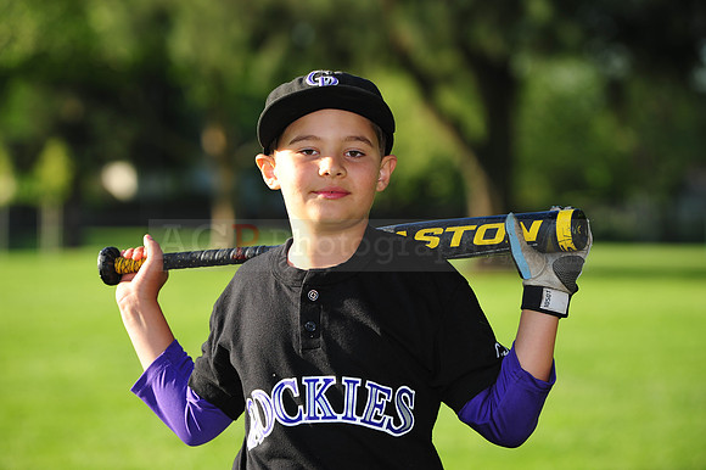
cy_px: 235
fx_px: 3038
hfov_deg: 13.3
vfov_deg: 8.8
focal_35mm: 155
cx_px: 353
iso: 200
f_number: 5
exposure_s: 1/500
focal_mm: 155
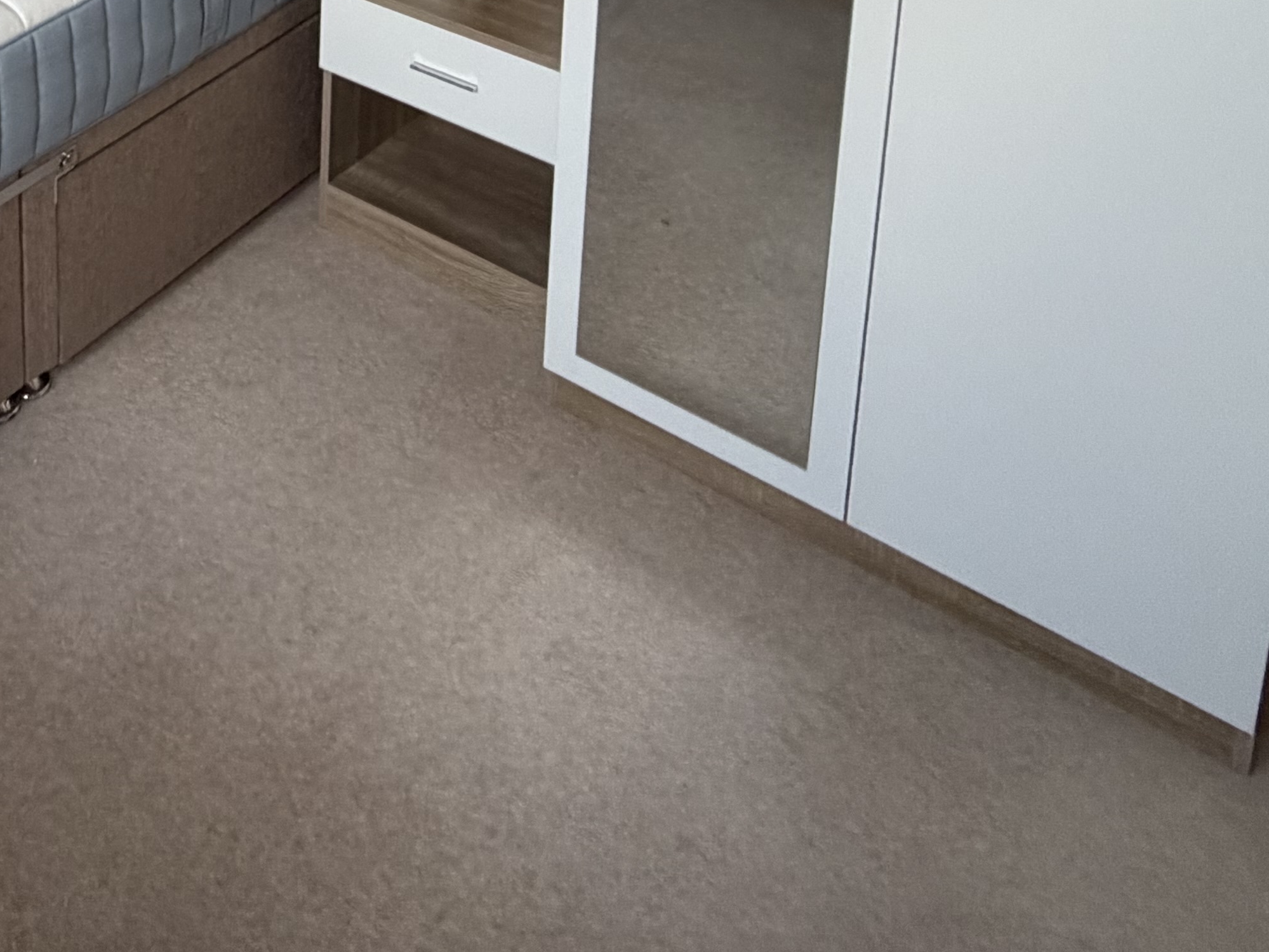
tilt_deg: -10.6
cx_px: -23
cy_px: -406
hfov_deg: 40.5
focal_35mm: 40
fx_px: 1466
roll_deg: +1.0
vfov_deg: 27.3
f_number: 2.2
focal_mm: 2.22
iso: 320
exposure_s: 1/121
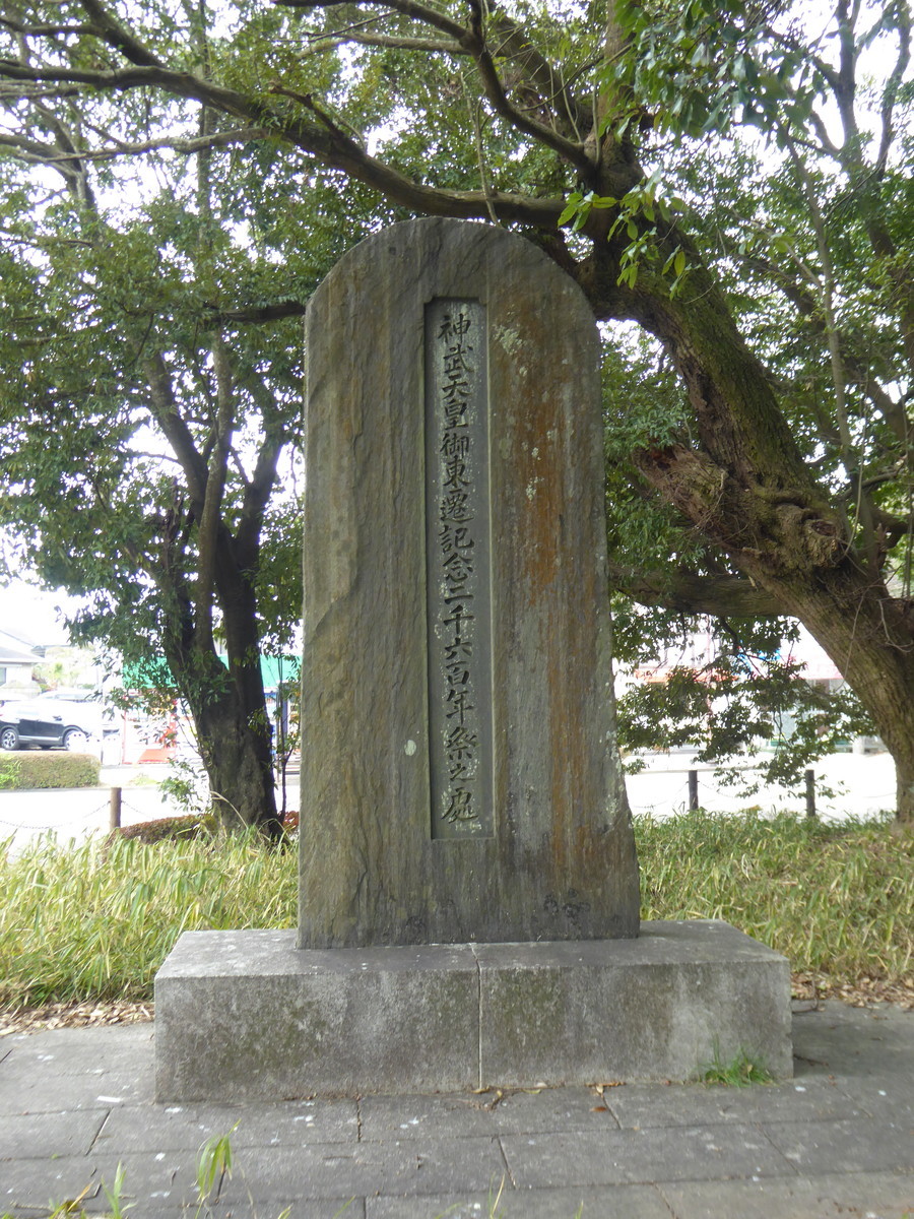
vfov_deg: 47.9
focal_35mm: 39
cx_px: 457
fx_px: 1373
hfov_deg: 36.8
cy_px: 610
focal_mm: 6.7
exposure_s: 1/60
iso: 160
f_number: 3.7
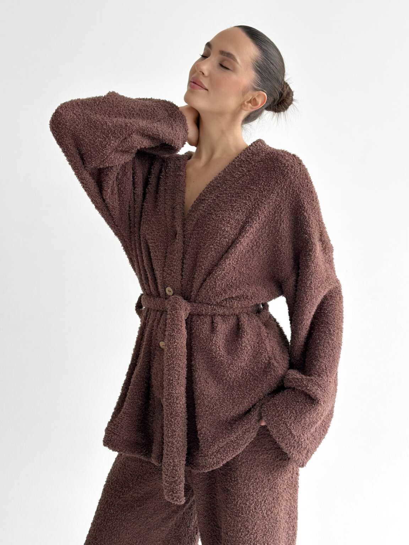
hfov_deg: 30.3
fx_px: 756
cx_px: 204
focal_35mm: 48
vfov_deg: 39.7
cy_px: 272
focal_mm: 6.86
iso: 100
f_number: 1.8
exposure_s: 1/120
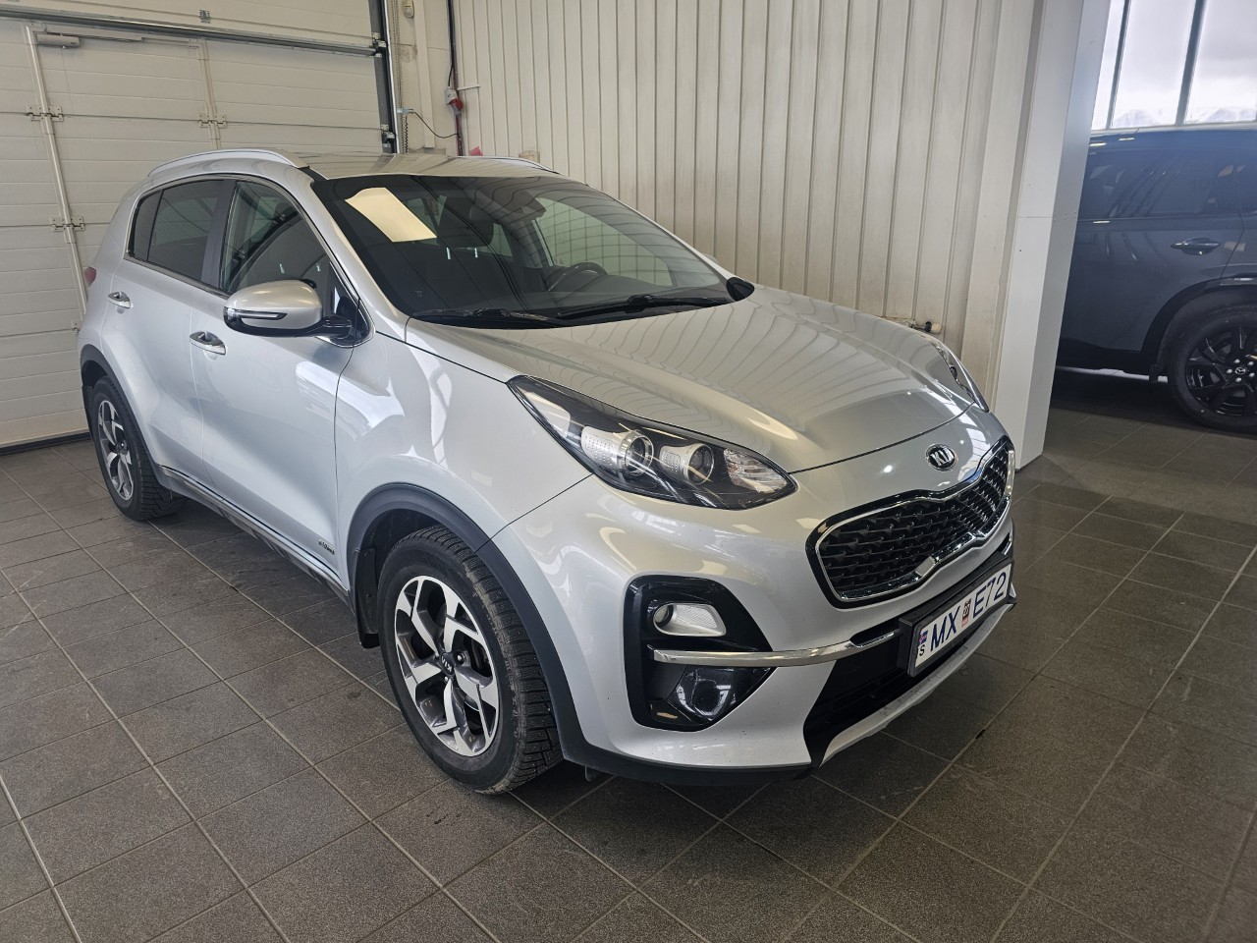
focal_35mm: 23
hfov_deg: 73.9
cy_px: 472
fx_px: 835
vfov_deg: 58.9
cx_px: 628
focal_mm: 6.3
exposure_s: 1/100
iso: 25
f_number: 1.7
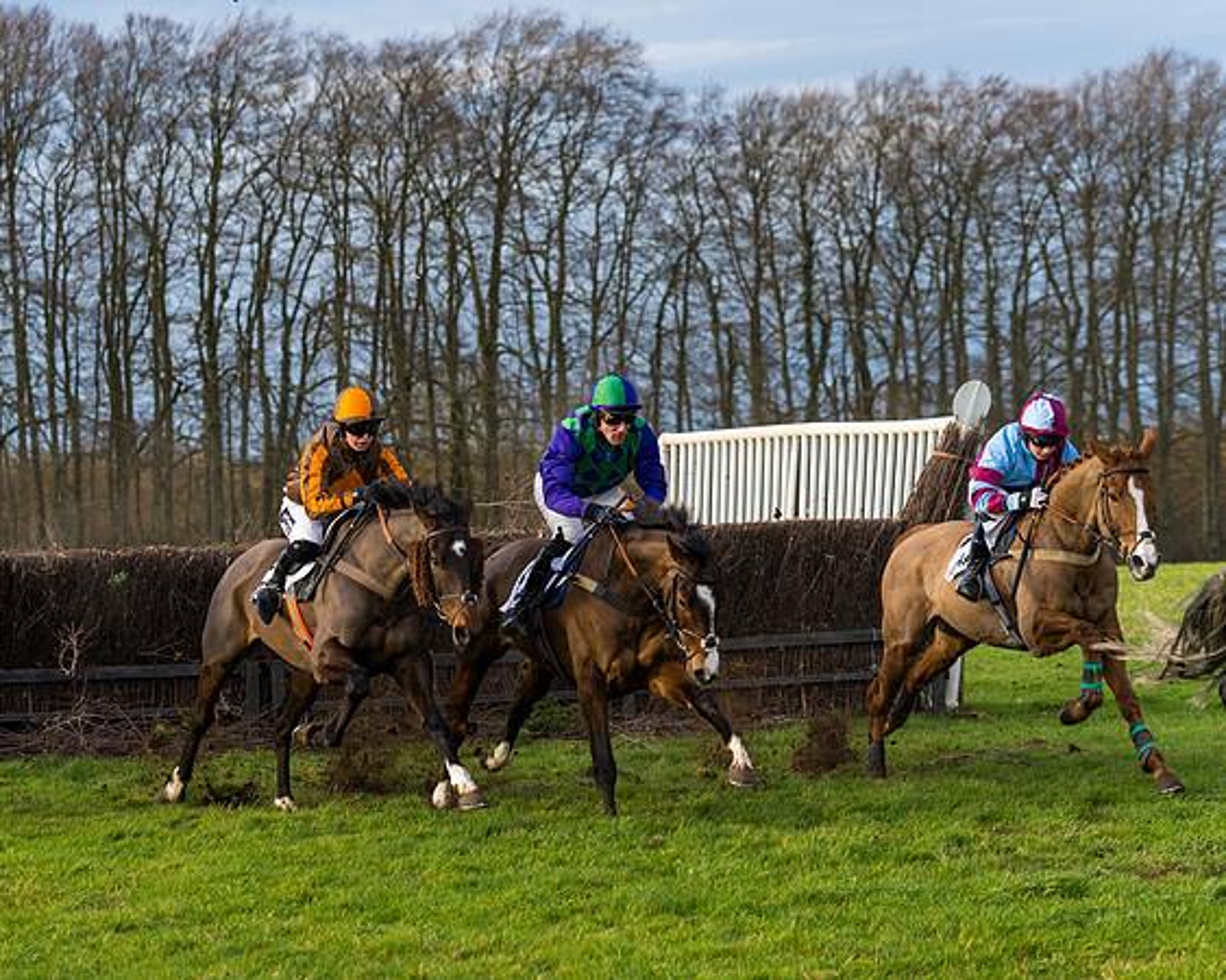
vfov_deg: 12.5
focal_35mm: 123
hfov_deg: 15.6
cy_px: 461
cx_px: 394
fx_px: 4459
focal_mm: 90
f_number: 4
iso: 400
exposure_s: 1/1000
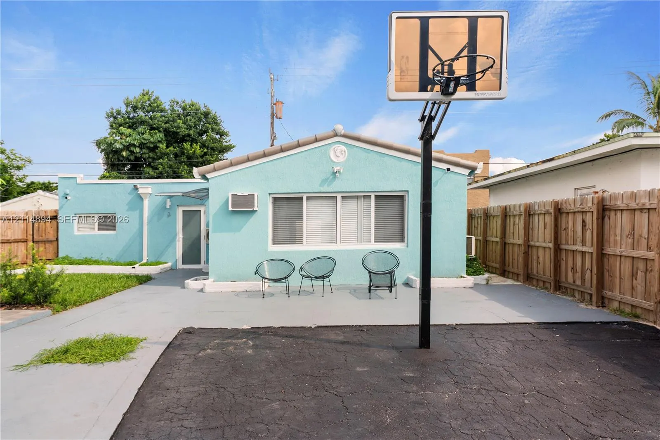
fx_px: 385
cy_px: 220
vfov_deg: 59.5
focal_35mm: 21
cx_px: 330
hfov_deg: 81.2
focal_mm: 21
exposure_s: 1/800
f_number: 10
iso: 320
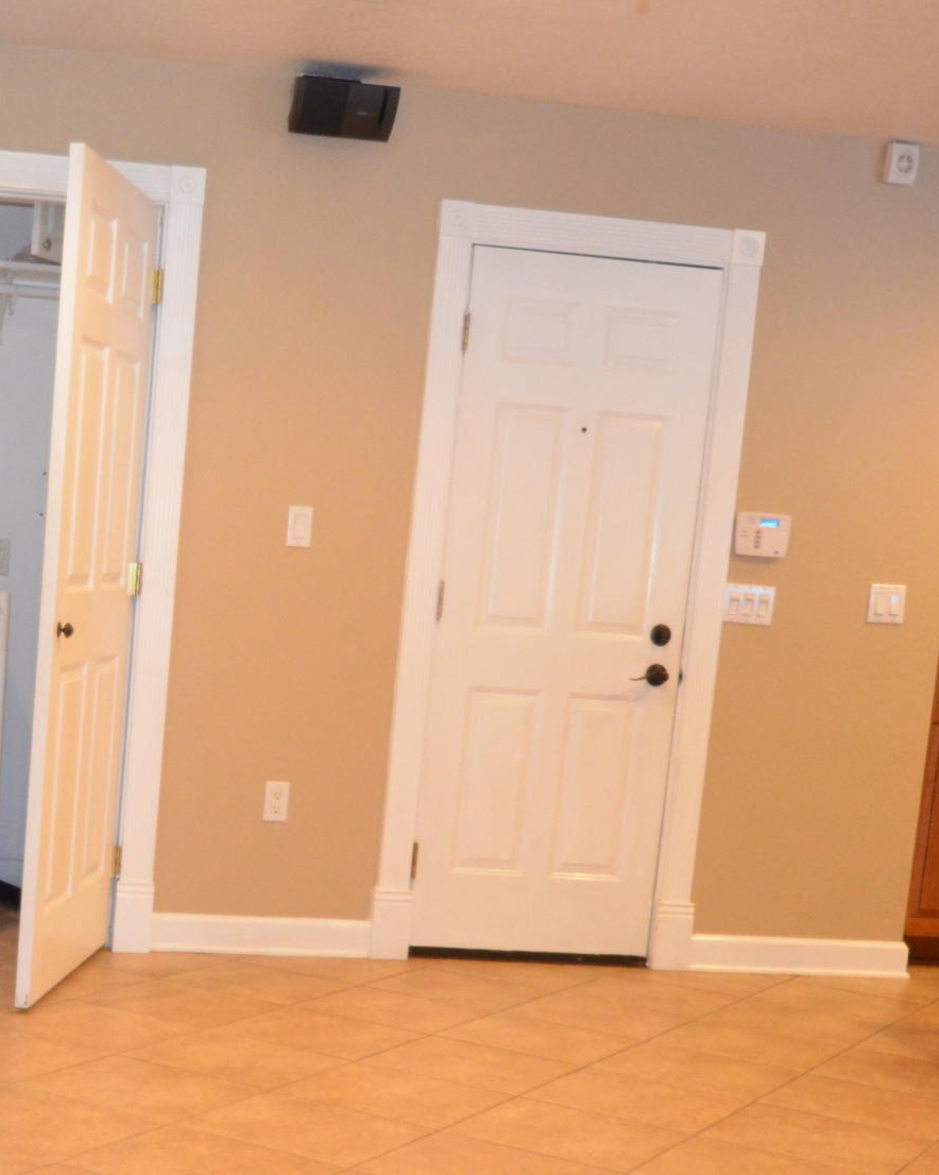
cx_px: 46
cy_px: 820
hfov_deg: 24.1
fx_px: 2120
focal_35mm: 61
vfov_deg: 30.6
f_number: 4
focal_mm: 16
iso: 1400
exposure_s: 1/60
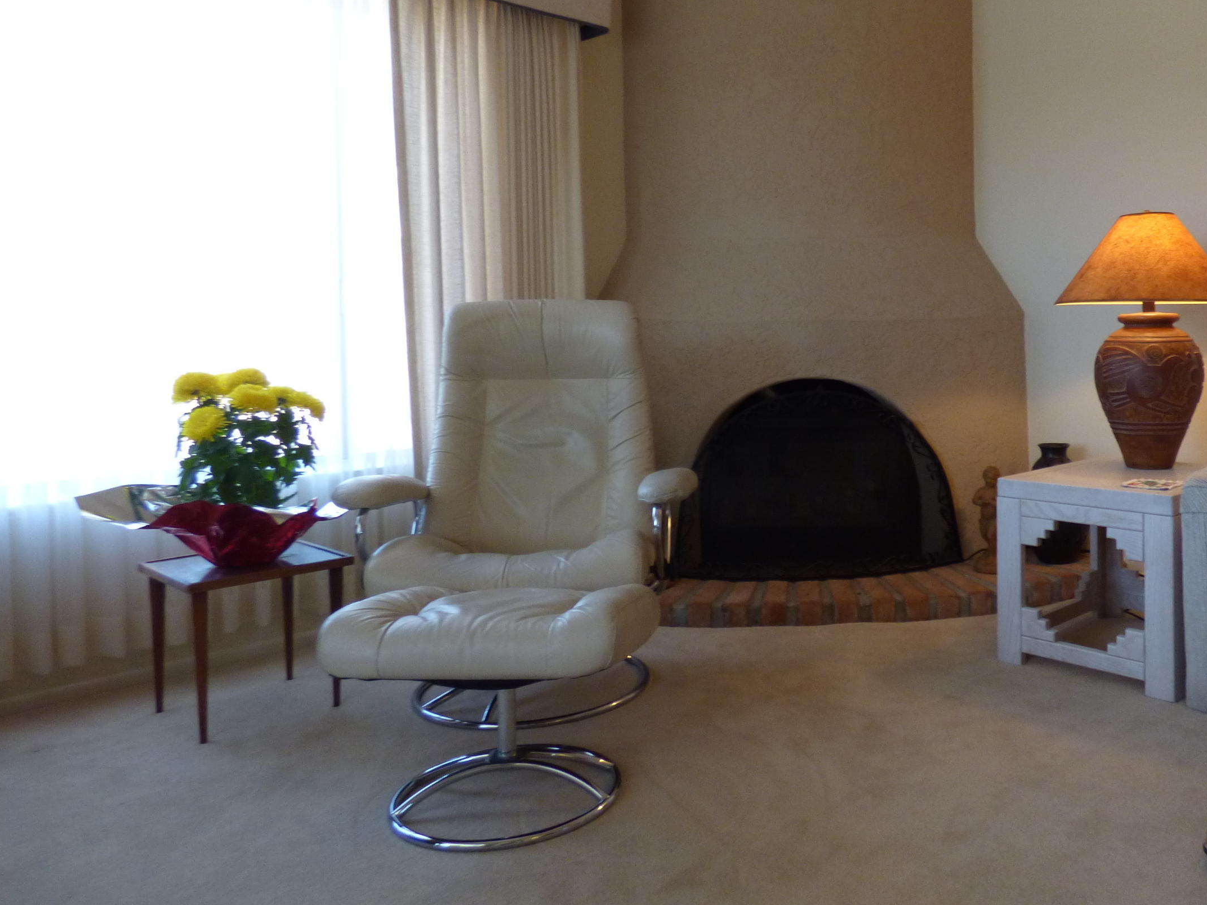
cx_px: 832
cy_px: 342
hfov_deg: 61.4
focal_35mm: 28
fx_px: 976
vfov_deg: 49.3
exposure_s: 1/60
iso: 200
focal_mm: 3.58
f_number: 2.8
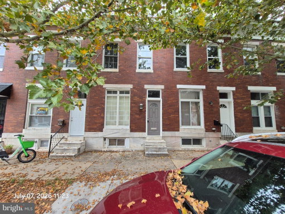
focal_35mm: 13
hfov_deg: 106.2
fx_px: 107
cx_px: 142
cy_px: 107
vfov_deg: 89.9
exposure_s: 1/123
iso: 50
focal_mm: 1.74
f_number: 2.2
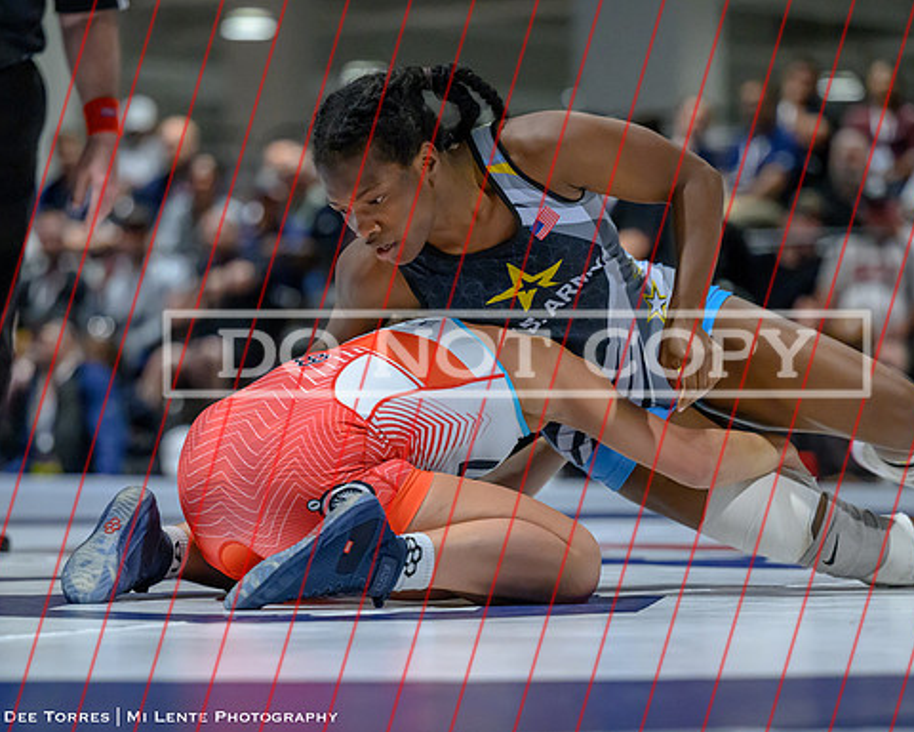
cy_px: 469
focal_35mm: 183
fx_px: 4950
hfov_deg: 10.5
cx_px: 466
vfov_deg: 8.4
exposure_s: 1/640
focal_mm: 125
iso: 6400
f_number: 2.8
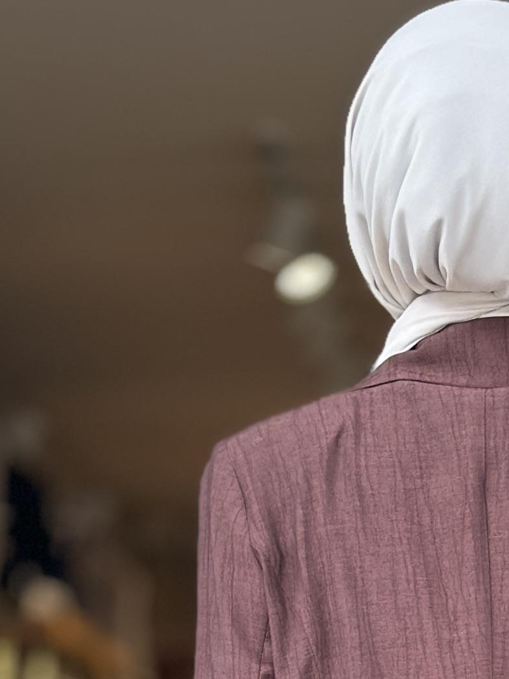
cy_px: 1222
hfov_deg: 7.9
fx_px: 3649
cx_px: 489
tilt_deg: -3.5
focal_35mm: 186
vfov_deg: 10.1
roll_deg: -0.5
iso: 80
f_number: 1.78
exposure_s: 1/215
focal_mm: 6.86
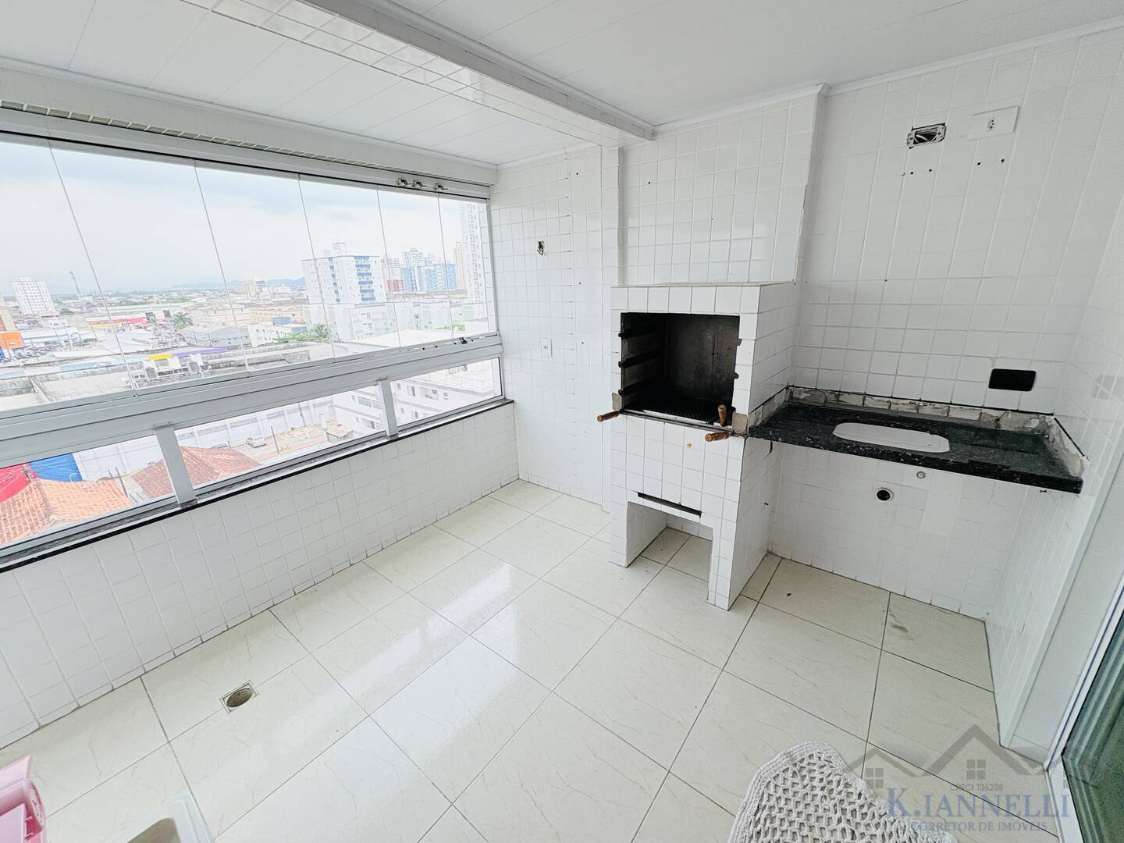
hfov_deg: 102.1
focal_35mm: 14
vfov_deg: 85.7
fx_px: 455
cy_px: 422
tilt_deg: -18.4
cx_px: 562
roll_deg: +2.5
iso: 50
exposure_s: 1/289
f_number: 2.2
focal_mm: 2.22
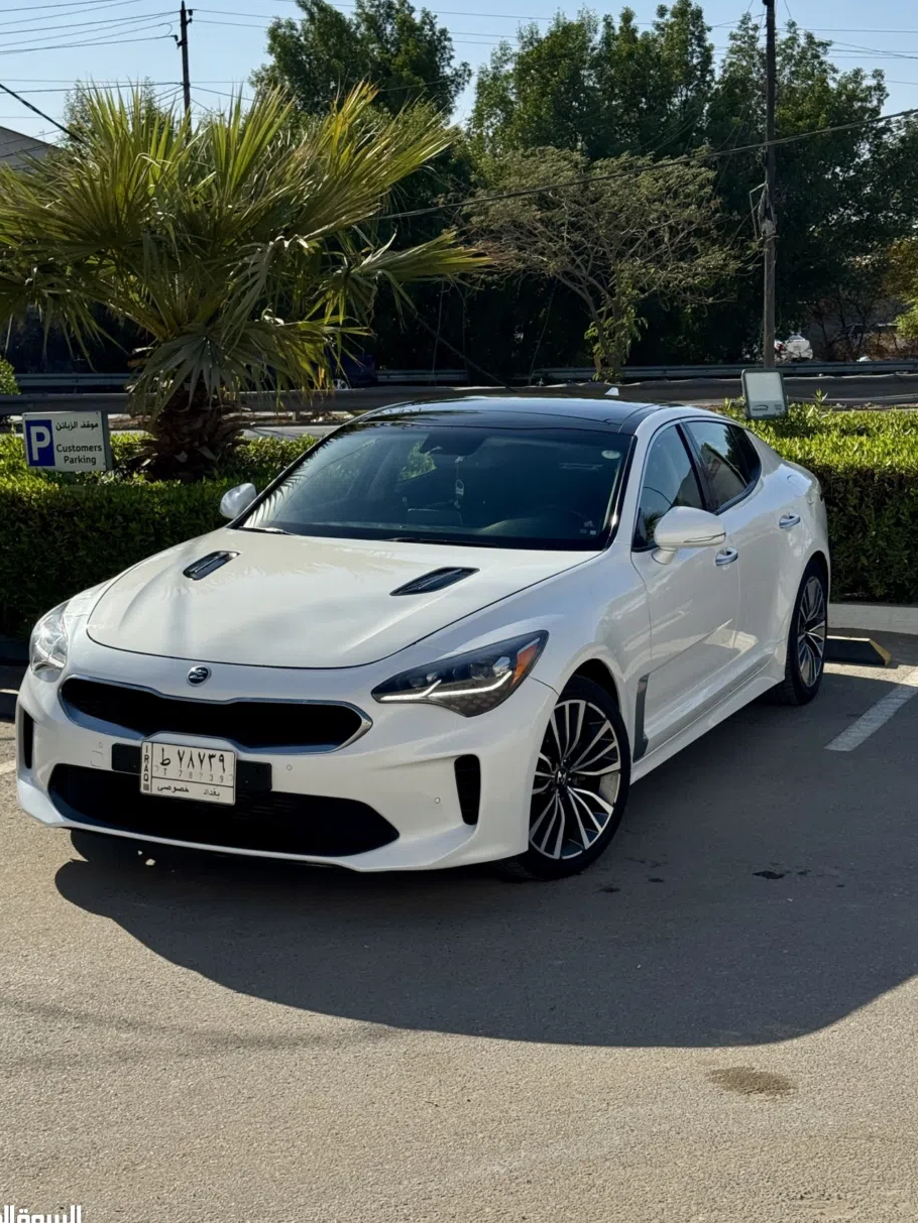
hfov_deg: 27.0
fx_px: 1909
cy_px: 614
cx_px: 427
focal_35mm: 54
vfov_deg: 35.5
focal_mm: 6.76
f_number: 1.78
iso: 80
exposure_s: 1/7092
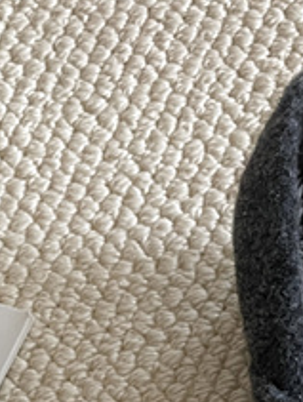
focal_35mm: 123
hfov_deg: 12.1
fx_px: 1431
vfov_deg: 14.8
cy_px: 612
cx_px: 145
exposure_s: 1/60
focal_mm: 4.2
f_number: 1.6
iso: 250
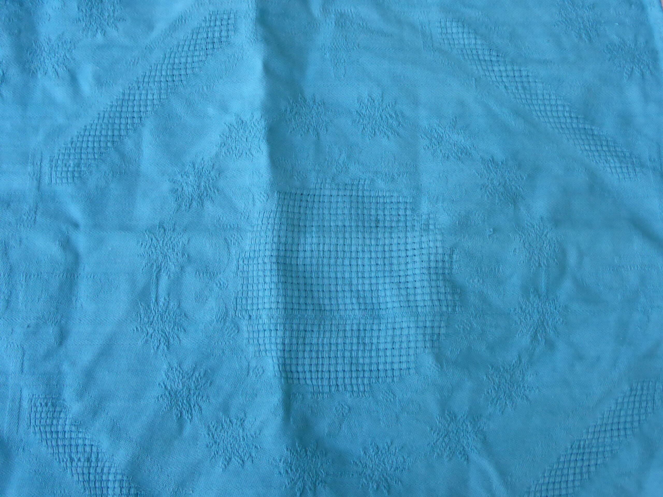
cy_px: 248
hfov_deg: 38.9
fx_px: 938
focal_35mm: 49
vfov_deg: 29.7
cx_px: 332
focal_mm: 8.5
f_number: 4.2
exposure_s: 1/125
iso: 320
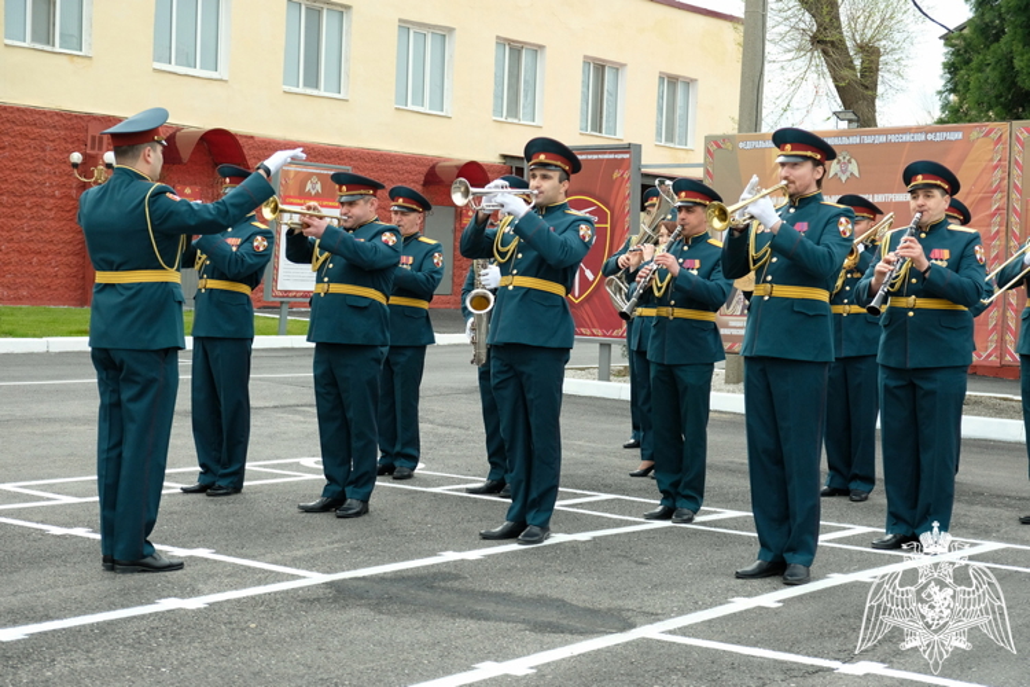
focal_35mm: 61
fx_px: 1745
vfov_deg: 22.3
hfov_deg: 32.9
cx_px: 515
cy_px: 344
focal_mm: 40.7
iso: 1250
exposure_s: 1/2000
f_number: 4.5
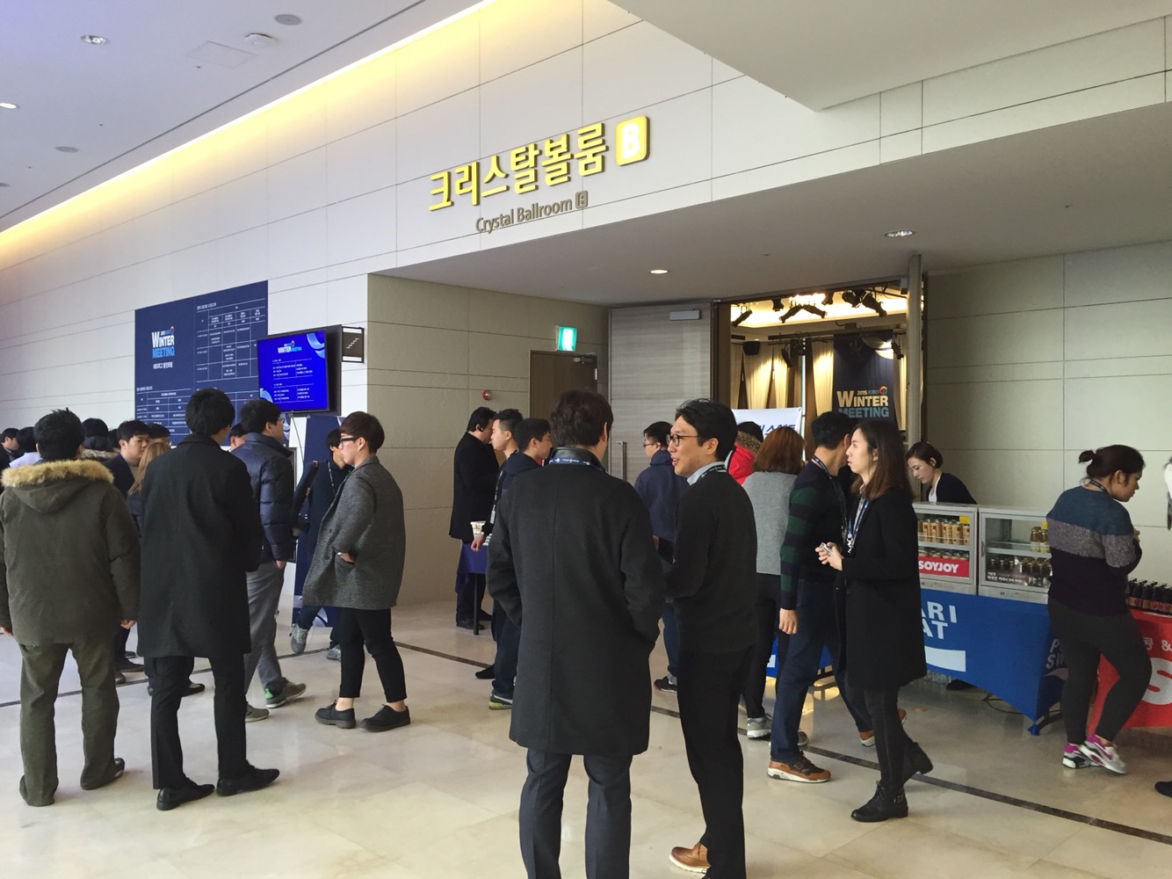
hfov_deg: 61.7
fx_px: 982
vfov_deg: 48.2
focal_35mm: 29
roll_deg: -0.8
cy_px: 440
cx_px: 586
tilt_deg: +0.0
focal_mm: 4.15
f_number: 2.2
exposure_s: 1/30
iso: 50
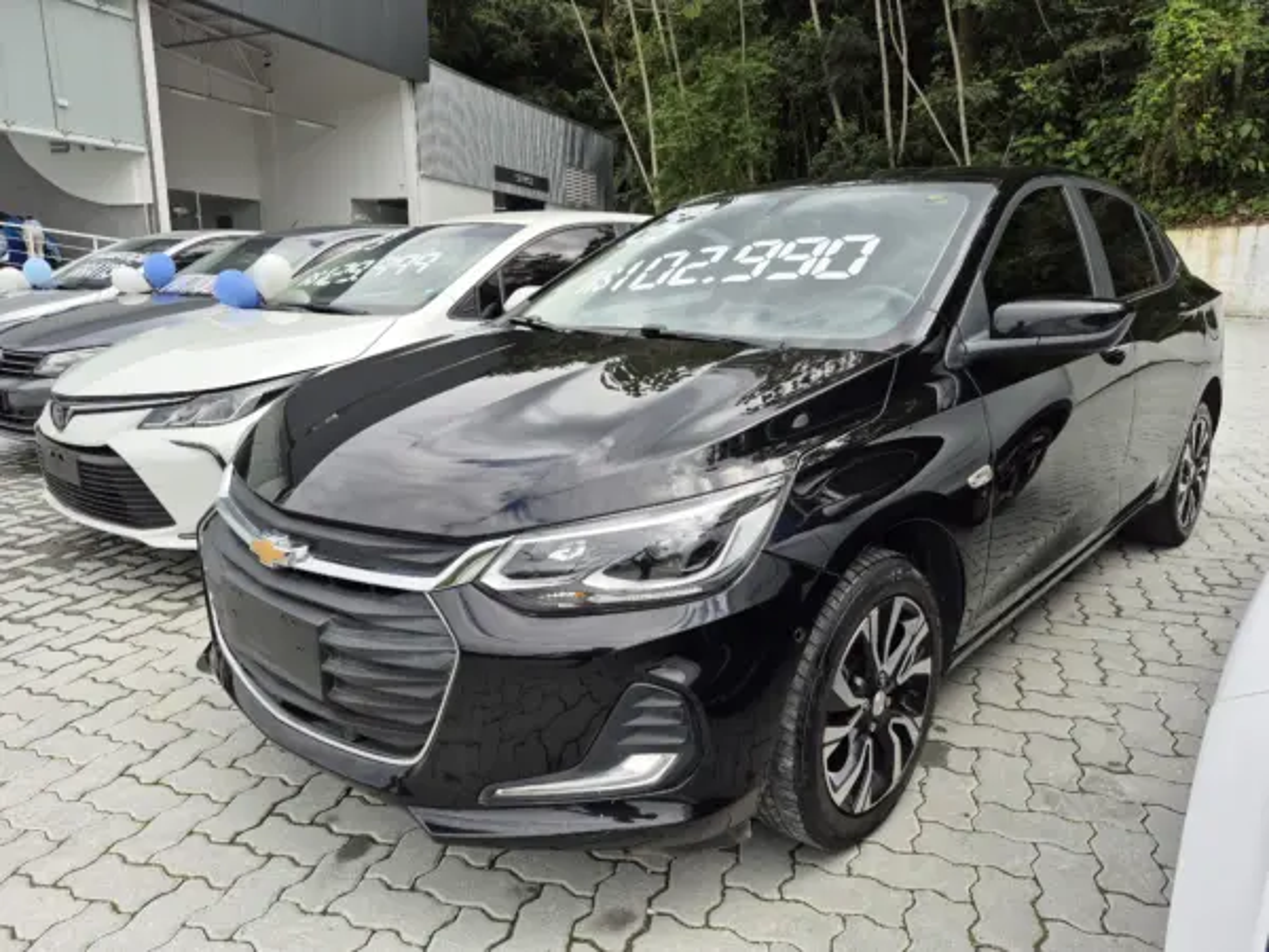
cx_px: 634
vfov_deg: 58.9
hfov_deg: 73.9
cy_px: 476
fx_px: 843
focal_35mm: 23
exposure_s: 1/1012
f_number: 1.8
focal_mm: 5.4
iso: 25
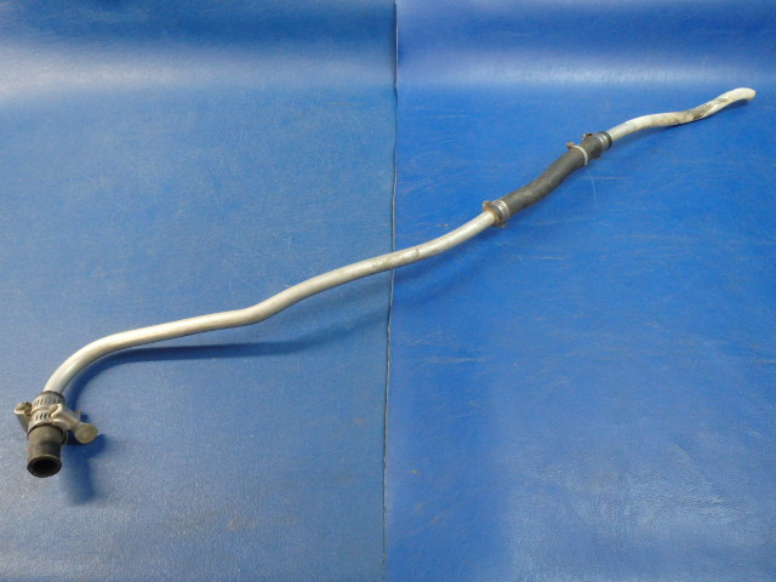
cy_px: 291
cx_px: 388
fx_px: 628
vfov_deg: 49.7
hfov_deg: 63.4
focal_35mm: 28
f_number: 3.9
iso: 500
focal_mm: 5
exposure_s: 1/30
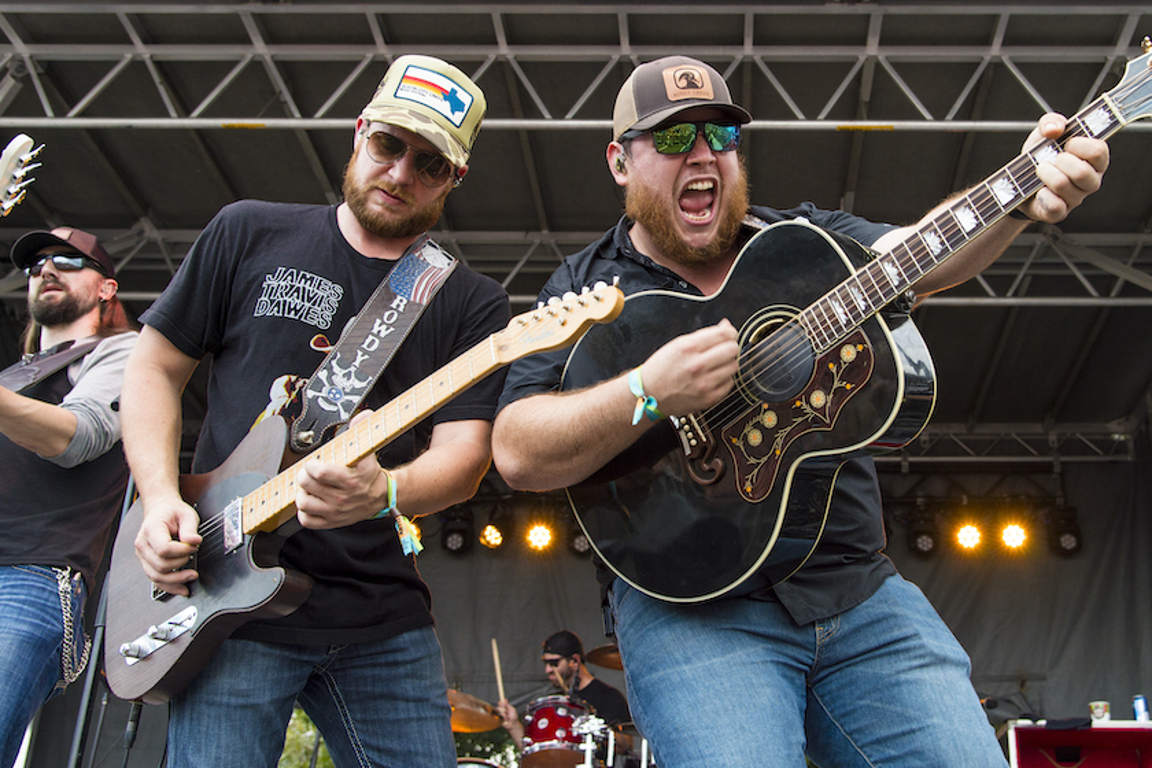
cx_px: 576
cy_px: 384
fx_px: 1088
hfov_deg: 55.8
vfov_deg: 38.9
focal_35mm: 34
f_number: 5.6
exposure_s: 1/250
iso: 400
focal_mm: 34
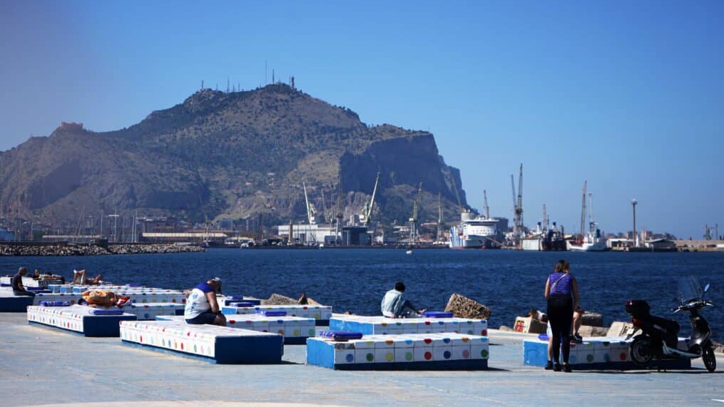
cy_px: 164
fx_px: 1421
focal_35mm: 74
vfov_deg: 16.3
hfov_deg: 28.6
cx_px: 364
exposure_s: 1/800
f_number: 5.6
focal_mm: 70
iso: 50
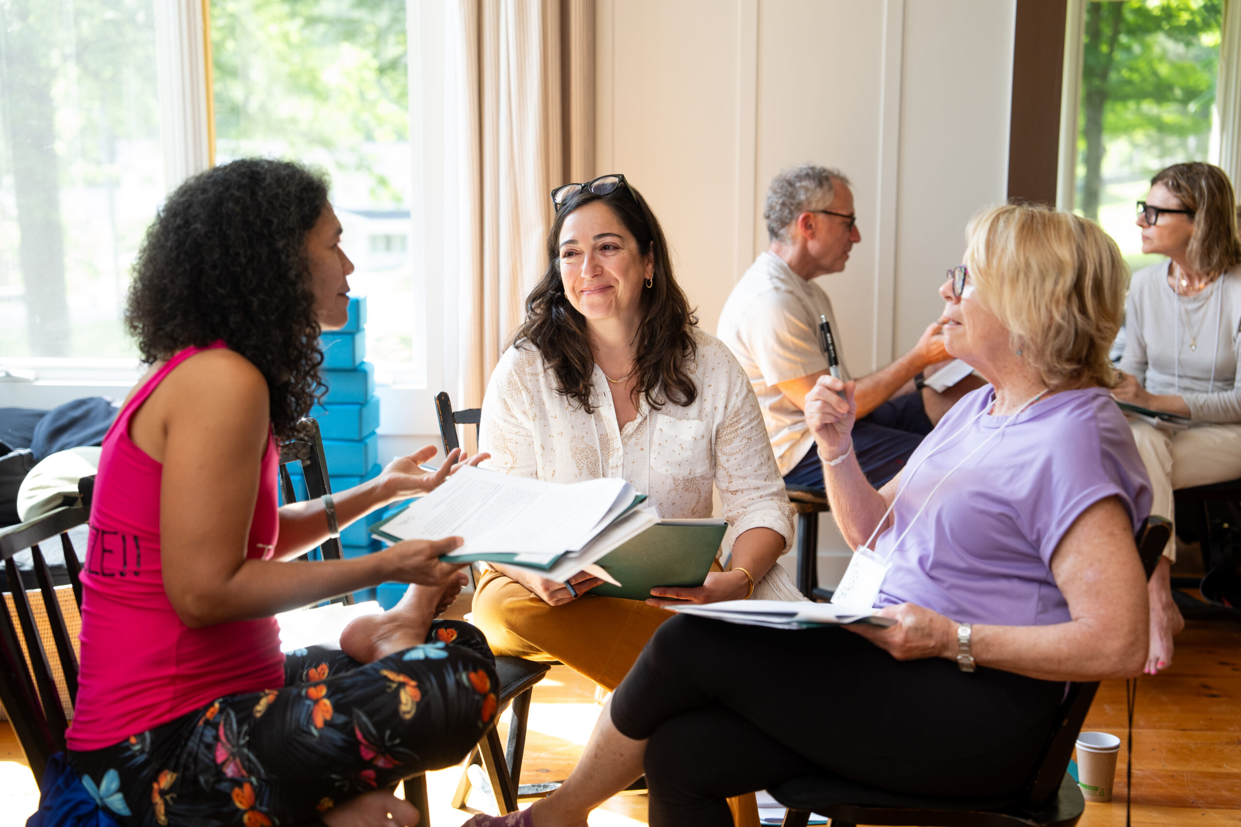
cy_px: 414
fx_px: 1793
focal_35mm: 52
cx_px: 620
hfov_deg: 38.2
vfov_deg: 26.0
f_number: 2.8
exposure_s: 1/200
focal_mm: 52
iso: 640
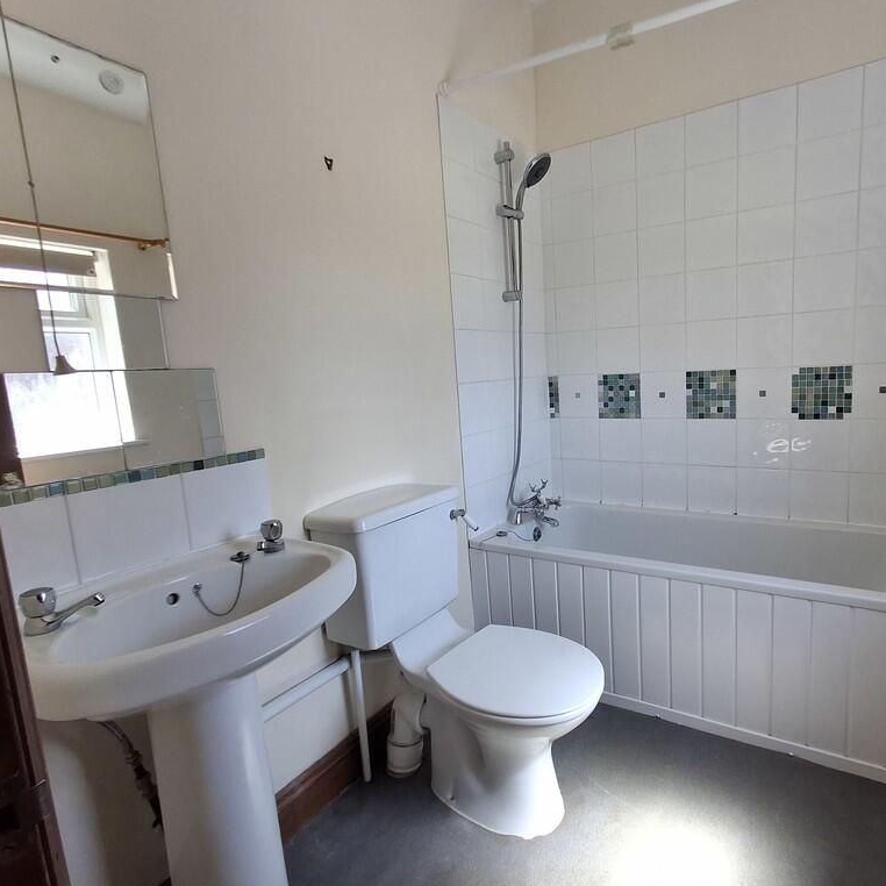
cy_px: 442
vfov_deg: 77.7
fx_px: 550
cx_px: 534
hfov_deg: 76.8
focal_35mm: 19
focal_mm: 1.64
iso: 40
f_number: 2.2
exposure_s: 1/120
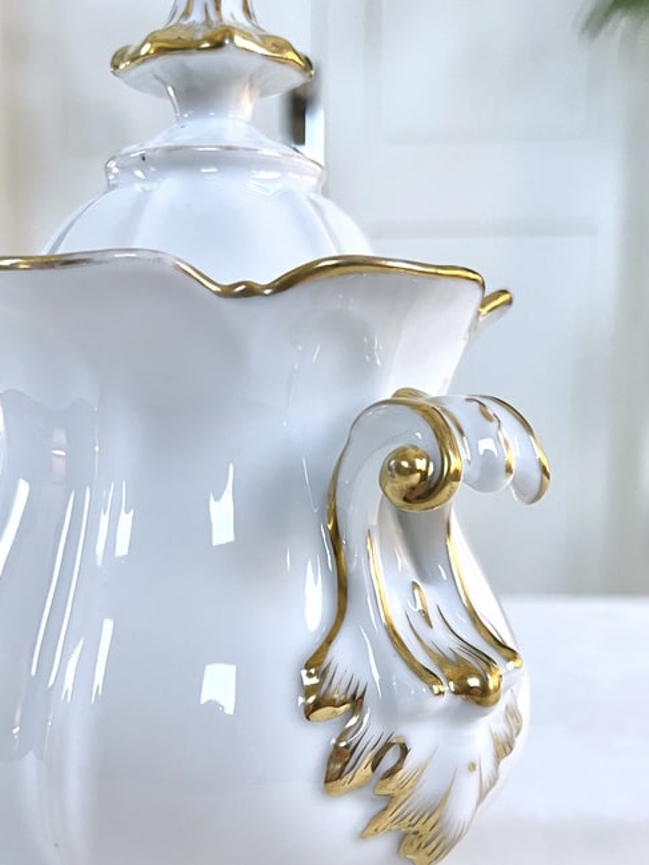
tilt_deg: -7.5
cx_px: 396
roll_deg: -1.5
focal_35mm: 41
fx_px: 1025
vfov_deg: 45.4
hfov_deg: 35.0
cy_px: 533
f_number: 1.5
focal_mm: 5.7
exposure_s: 1/50
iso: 200
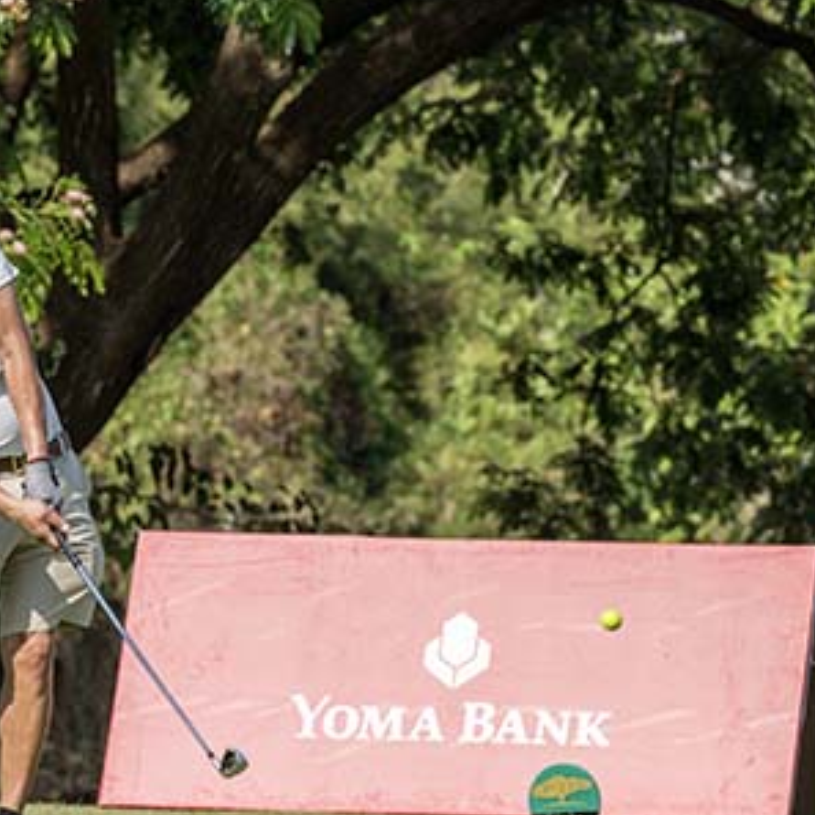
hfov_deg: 5.5
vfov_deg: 5.5
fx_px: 8417
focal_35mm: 316
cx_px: 412
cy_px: 244
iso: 640
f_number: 4.5
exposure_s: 1/5000
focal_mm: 115
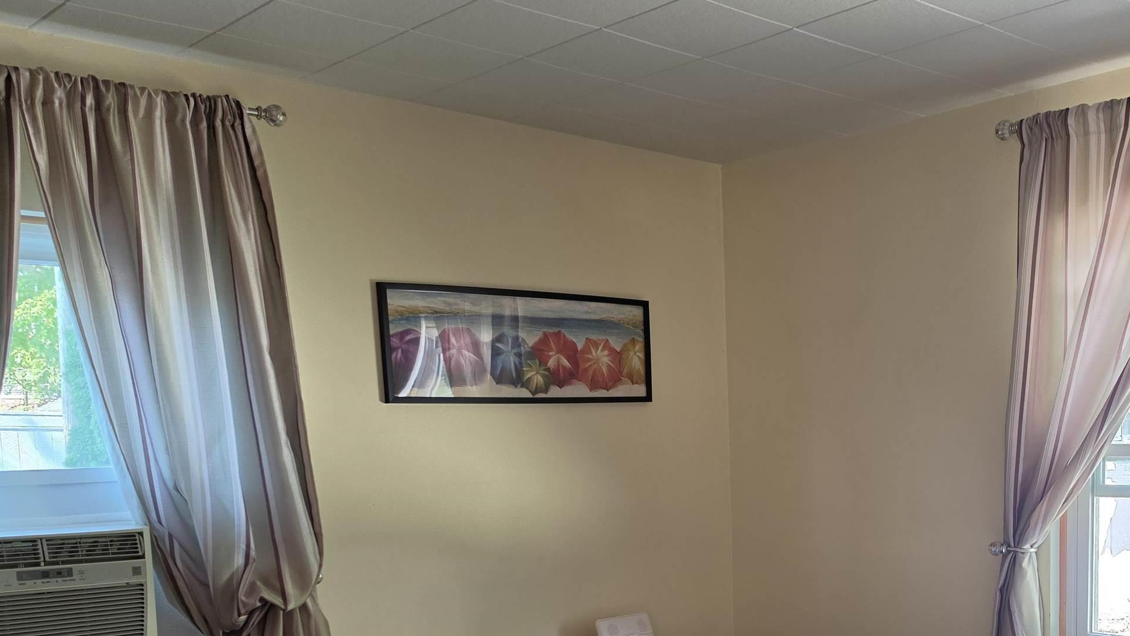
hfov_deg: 49.2
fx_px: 1198
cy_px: 630
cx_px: 794
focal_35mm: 40
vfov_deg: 28.0
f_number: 1.4
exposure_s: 1/120
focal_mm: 6.5
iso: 100
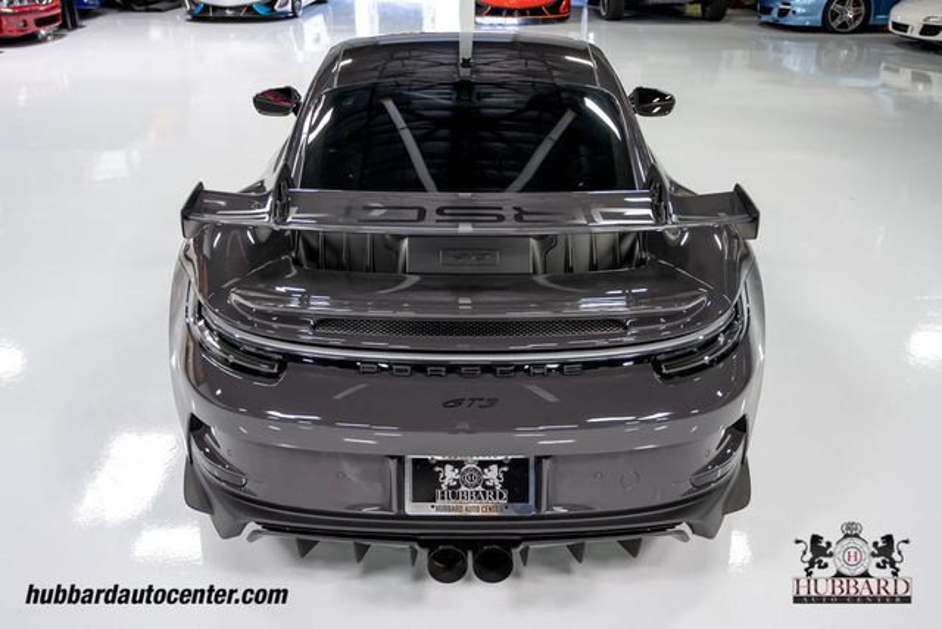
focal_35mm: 34
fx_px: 877
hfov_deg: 56.5
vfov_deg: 39.4
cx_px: 471
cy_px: 314
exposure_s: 1/60
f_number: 4
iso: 800
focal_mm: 33.5
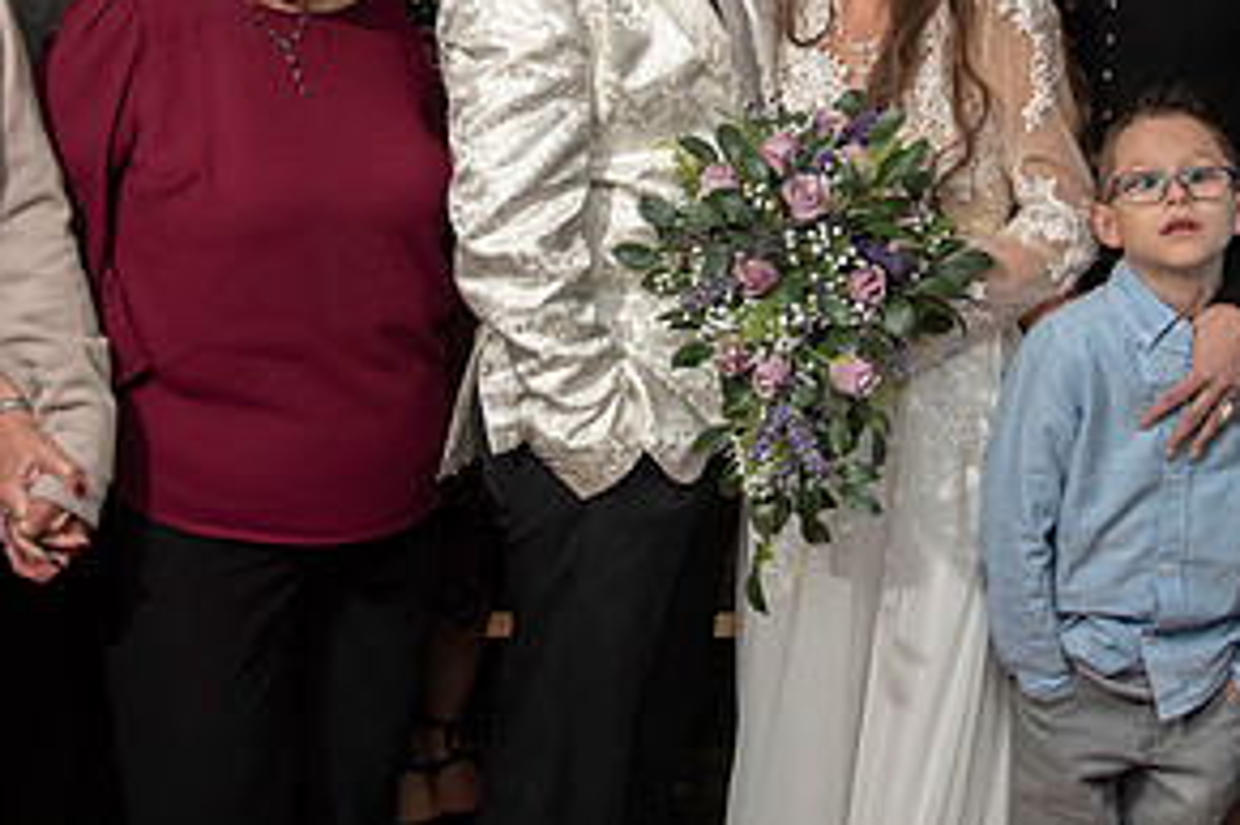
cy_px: 139
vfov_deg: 20.9
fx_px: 2203
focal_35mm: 64
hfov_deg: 31.4
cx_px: 688
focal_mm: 32
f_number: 4.5
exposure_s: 1/200
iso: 100
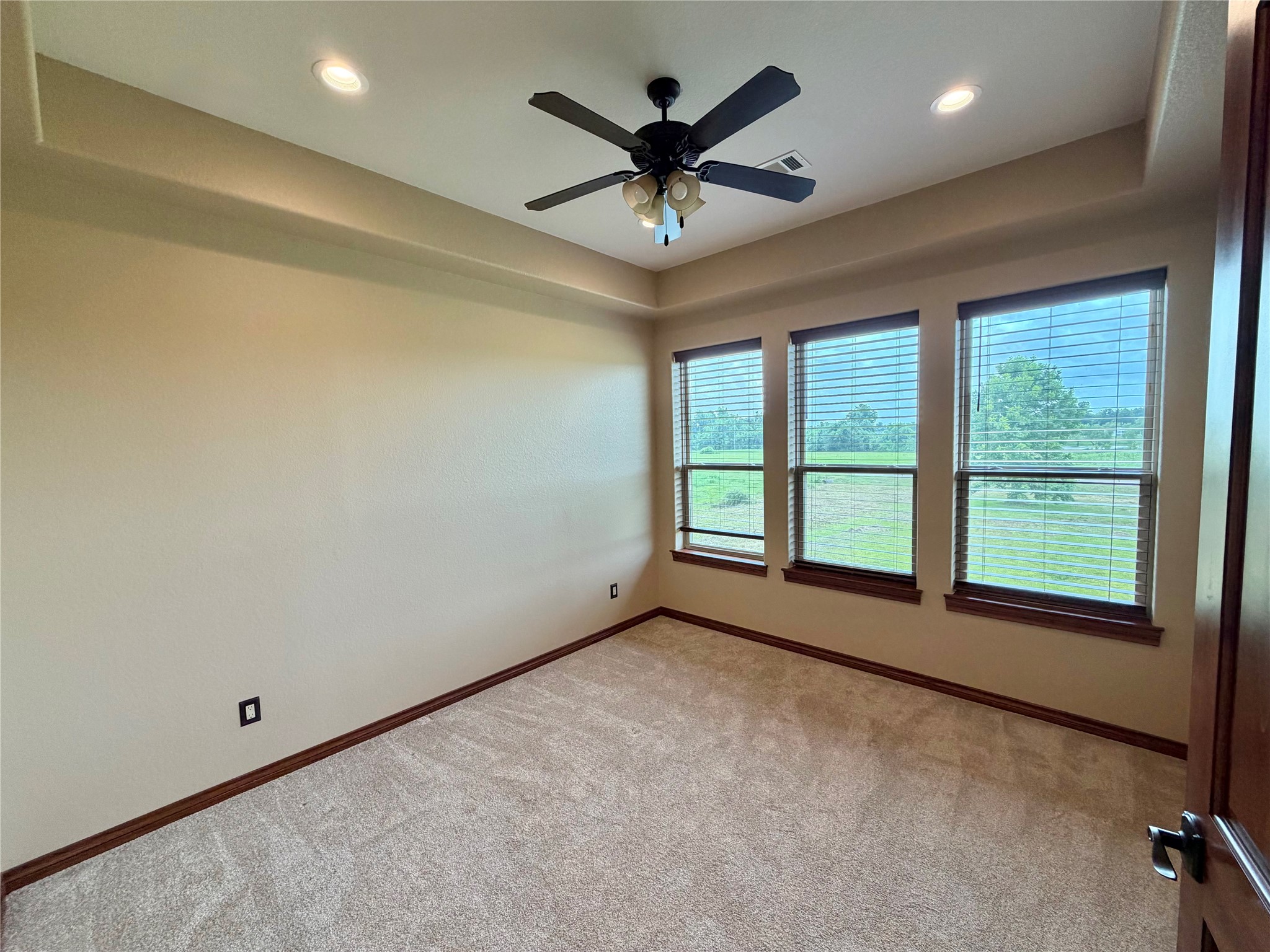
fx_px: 514
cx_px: 635
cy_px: 476
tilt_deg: -3.6
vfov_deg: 85.7
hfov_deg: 102.1
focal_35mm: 14
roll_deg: +2.2
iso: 125
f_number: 2.2
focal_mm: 2.22
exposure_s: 1/120
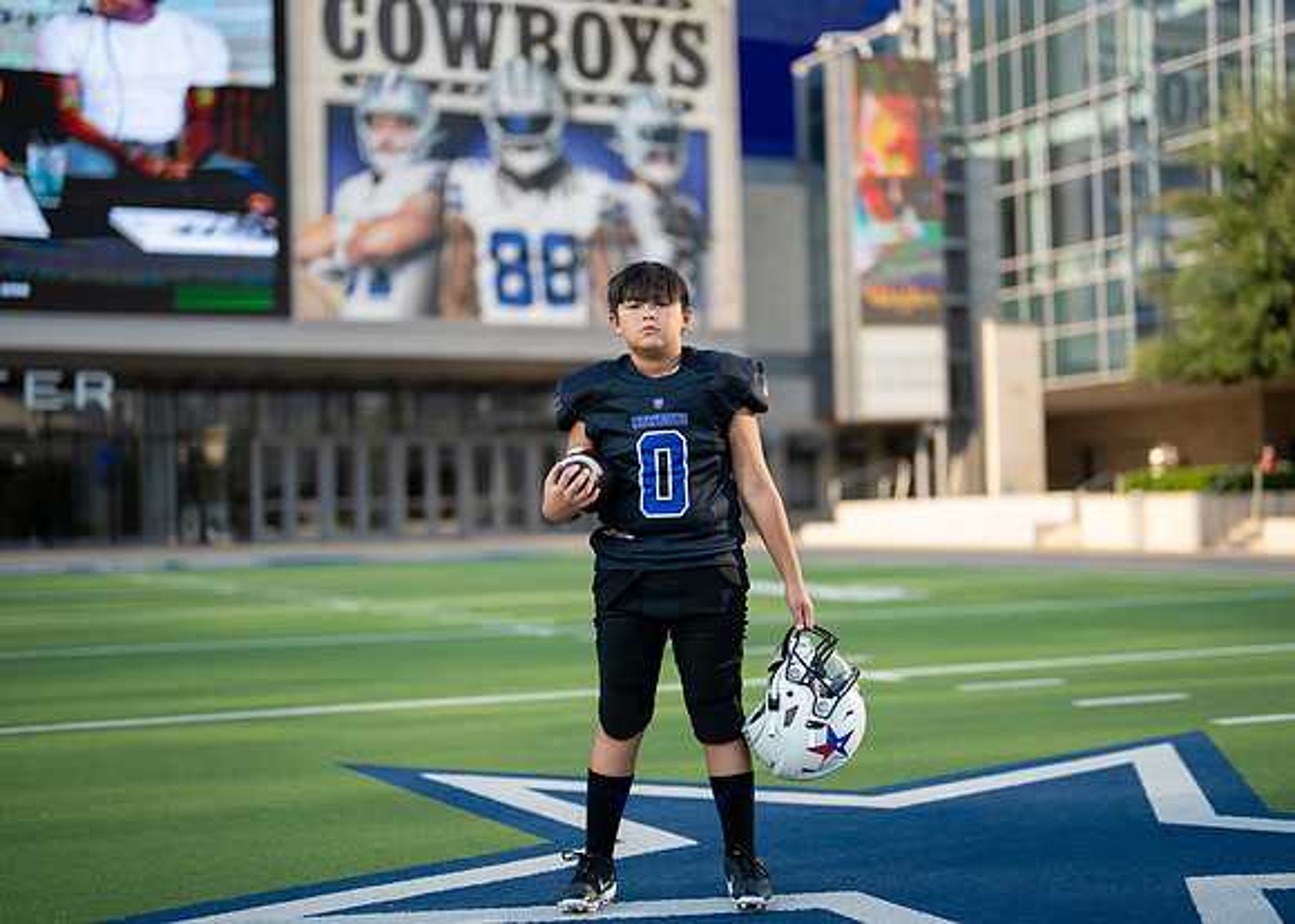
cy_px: 468
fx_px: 2074
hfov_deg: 34.7
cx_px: 678
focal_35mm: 56
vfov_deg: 25.1
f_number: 1.2
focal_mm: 50
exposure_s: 1/3200
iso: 100
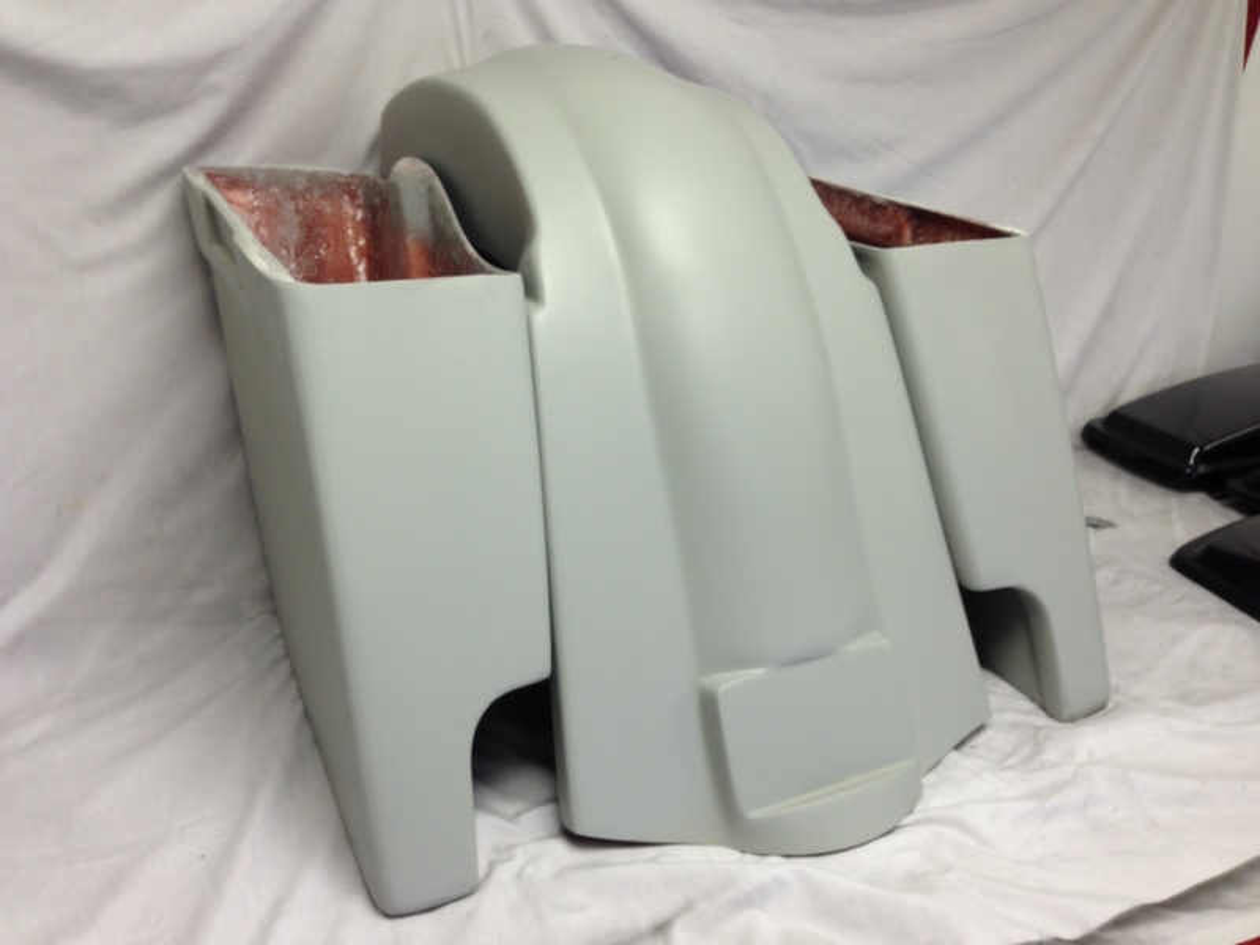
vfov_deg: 42.9
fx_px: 1201
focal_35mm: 33
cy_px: 472
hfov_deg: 55.4
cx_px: 630
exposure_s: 1/24
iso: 50
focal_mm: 4.12
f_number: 2.4
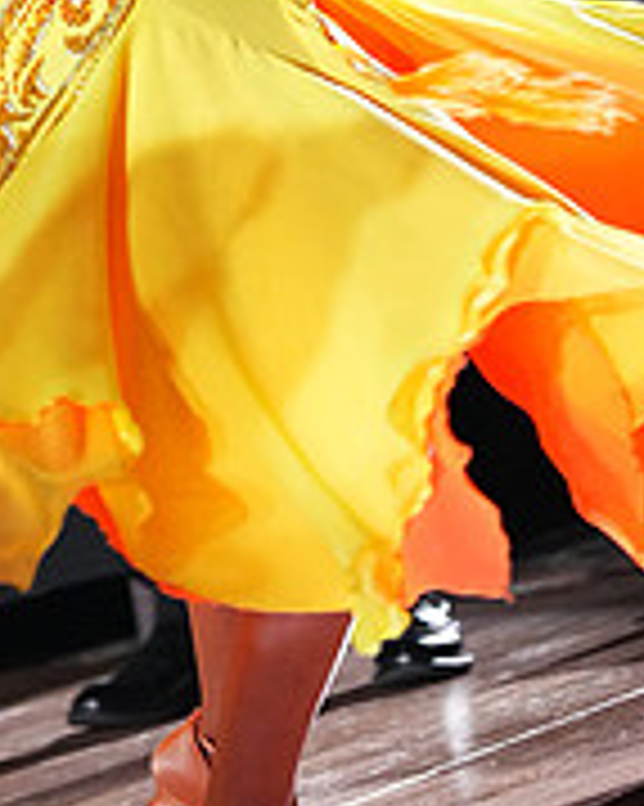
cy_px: -167
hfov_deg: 2.7
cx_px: 146
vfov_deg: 3.4
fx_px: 13568
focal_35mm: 569
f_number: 4
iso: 6400
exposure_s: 1/400
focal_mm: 187
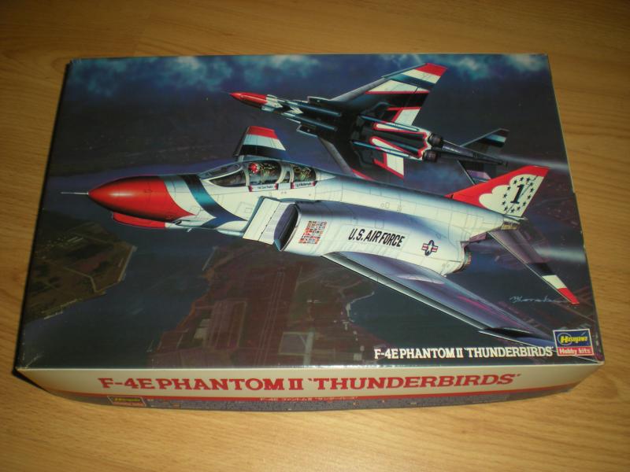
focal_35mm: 38
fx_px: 692
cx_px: 315
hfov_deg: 49.0
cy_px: 236
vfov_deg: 37.7
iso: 64
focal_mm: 6.3
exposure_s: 1/60
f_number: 3.1
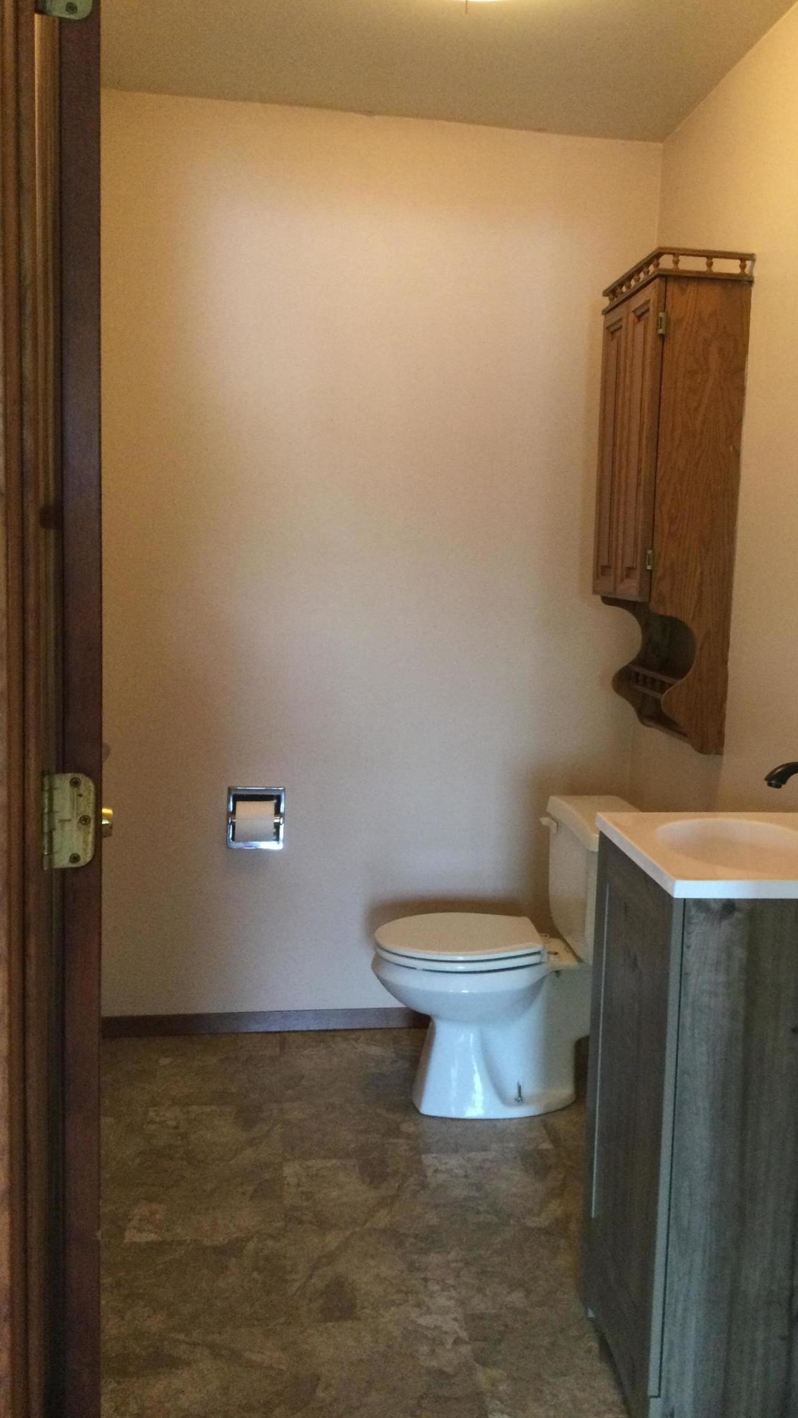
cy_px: 709
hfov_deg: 34.4
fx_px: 1279
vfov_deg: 58.0
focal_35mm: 34
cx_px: 515
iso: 200
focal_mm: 3.3
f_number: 2.4
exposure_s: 1/24
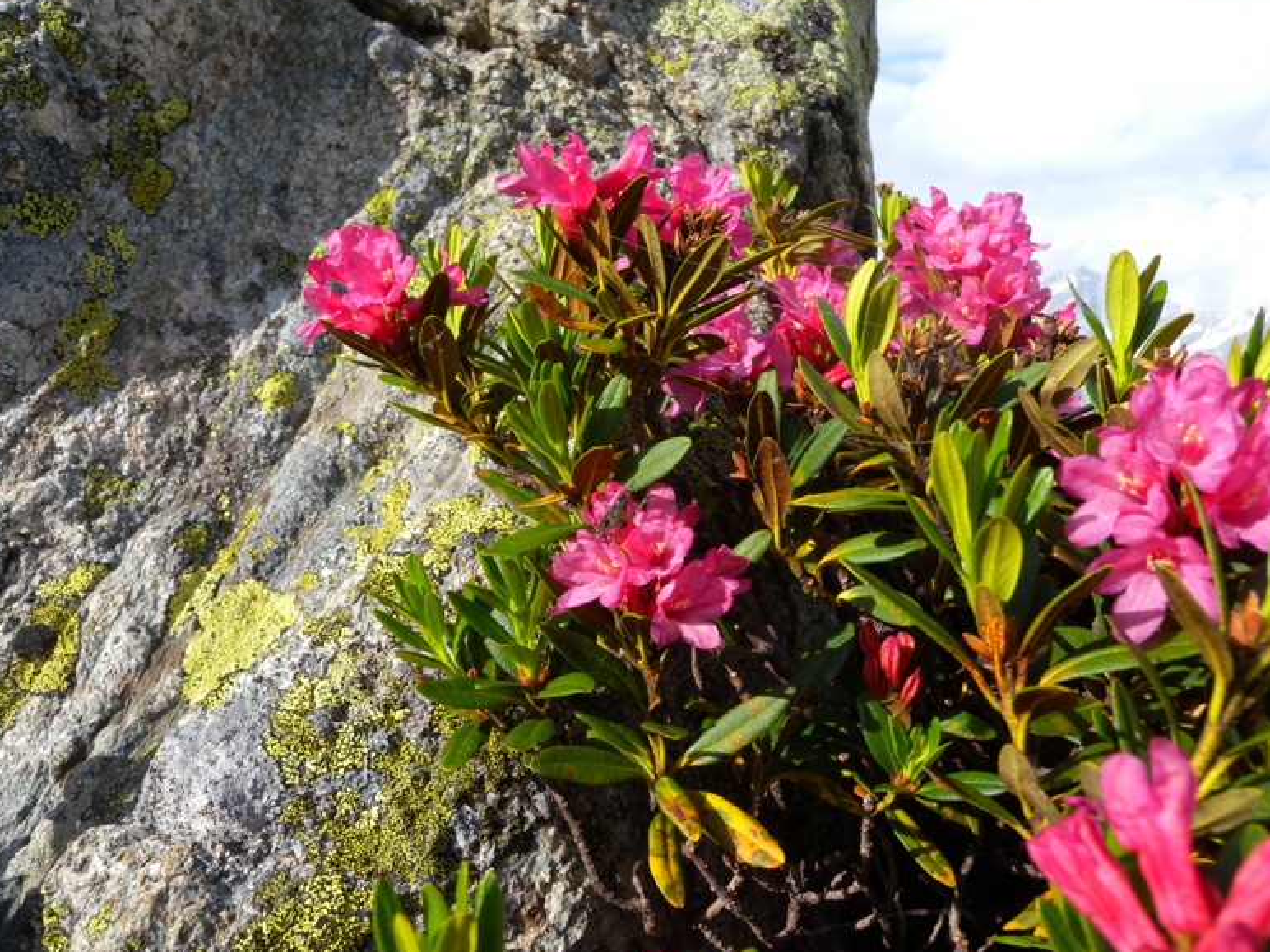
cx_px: 647
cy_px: 470
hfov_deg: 61.7
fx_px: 1064
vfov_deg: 48.2
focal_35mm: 29
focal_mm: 6
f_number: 5.1
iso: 64
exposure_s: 1/204
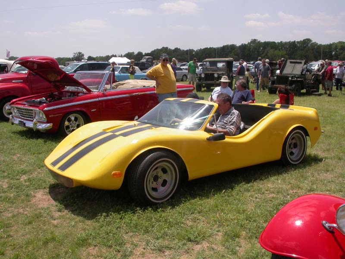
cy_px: 130
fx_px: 379
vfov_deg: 37.7
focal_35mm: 38
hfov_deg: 49.0
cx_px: 172
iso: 100
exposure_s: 1/395
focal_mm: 7.85
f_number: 7.5
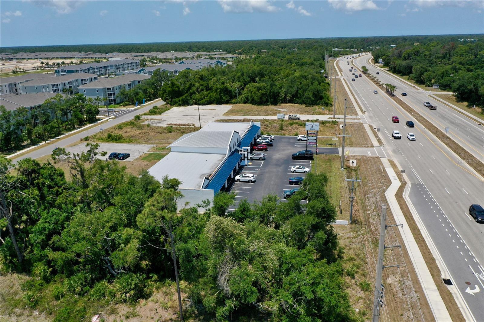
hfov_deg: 65.5
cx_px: 242
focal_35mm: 28
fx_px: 376
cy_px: 161
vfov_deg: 46.4
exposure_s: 1/800
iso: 100
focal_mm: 10.26
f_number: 6.3
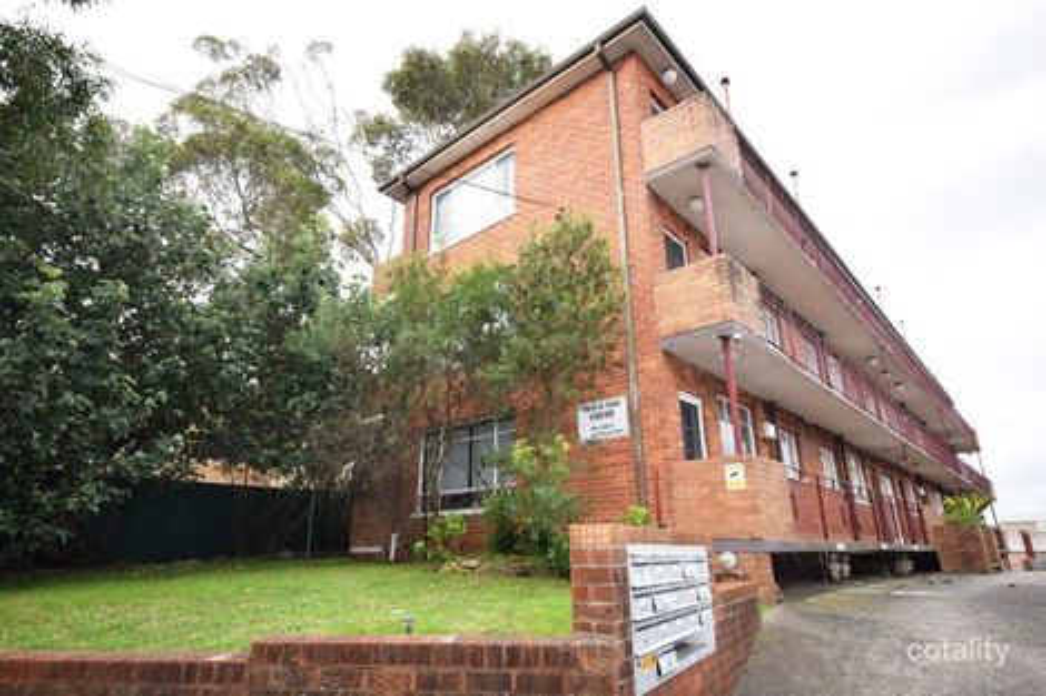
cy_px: 348
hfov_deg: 85.4
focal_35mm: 20
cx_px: 523
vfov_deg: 63.2
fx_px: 566
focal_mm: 13
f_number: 5.6
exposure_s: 1/125
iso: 560
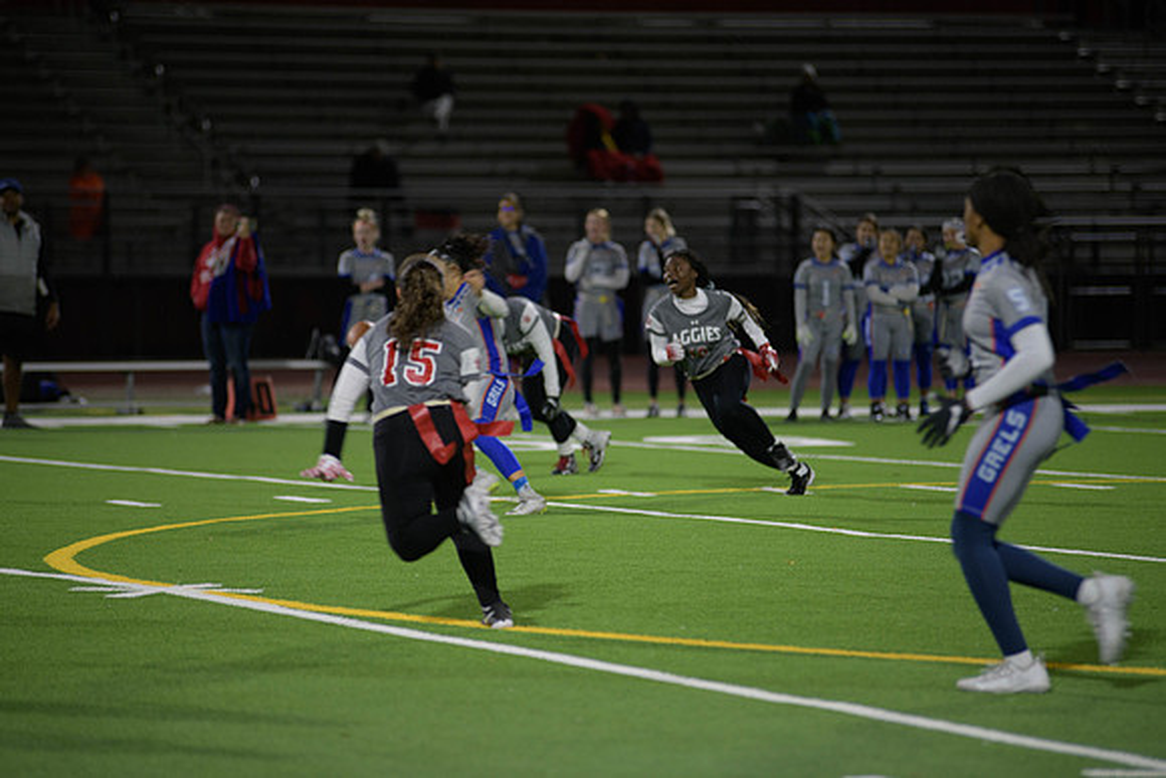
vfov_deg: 6.9
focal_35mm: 200
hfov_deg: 10.3
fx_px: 6479
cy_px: 389
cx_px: 583
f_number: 2.8
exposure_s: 1/200
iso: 720
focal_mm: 200
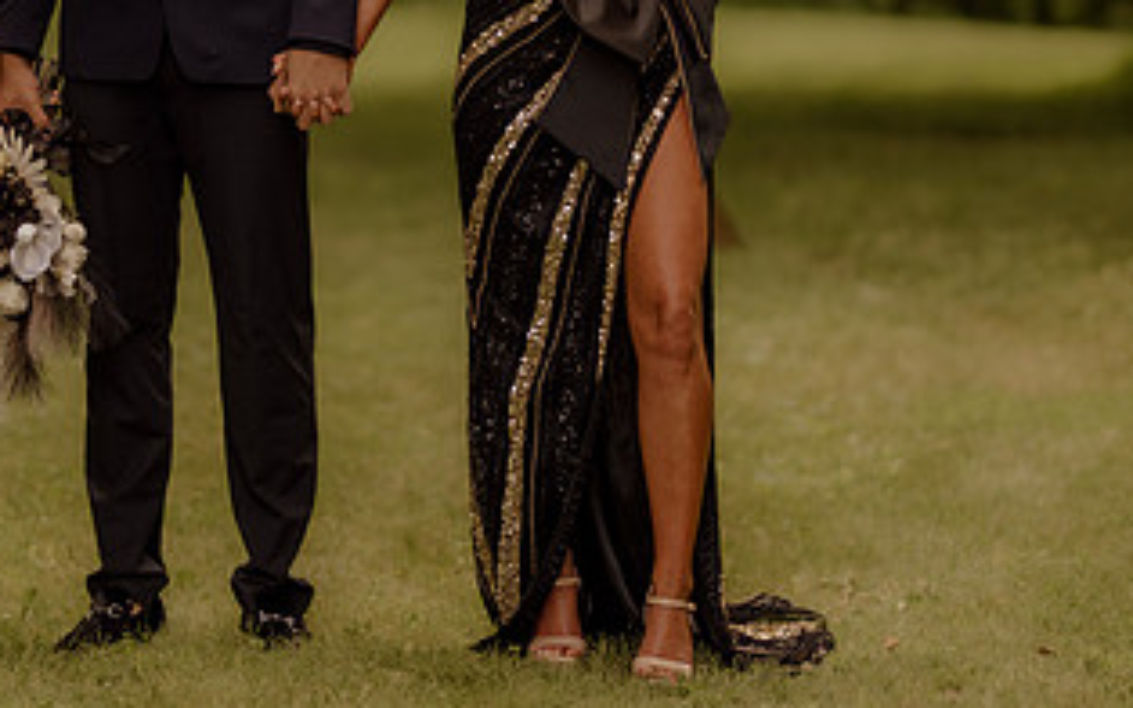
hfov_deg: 11.4
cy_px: 114
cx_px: 355
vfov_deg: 7.2
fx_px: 5649
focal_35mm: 183
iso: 400
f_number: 1.4
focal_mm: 85
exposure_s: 1/2000
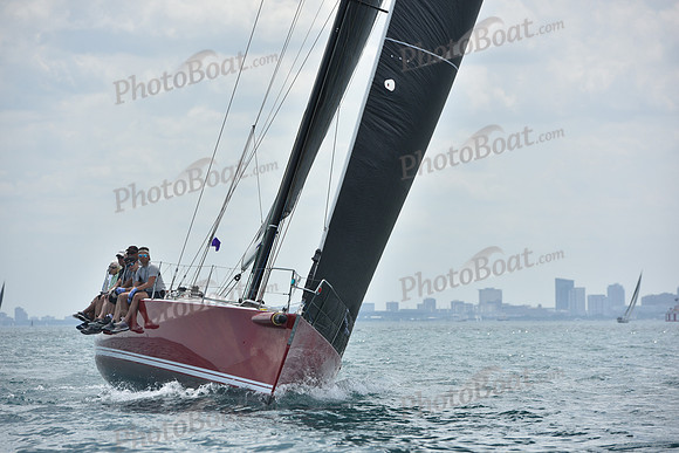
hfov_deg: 10.5
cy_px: 226
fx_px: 3679
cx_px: 340
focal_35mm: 195
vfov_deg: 7.0
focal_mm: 195
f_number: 7.1
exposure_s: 1/1250
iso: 250
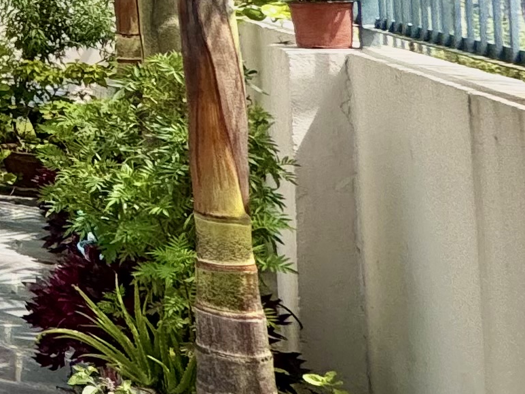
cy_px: -101
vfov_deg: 18.9
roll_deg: +0.5
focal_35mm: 73
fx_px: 1107
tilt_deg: +3.4
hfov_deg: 15.0
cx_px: -744
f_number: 2.2
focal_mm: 2.22
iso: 50
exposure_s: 1/707
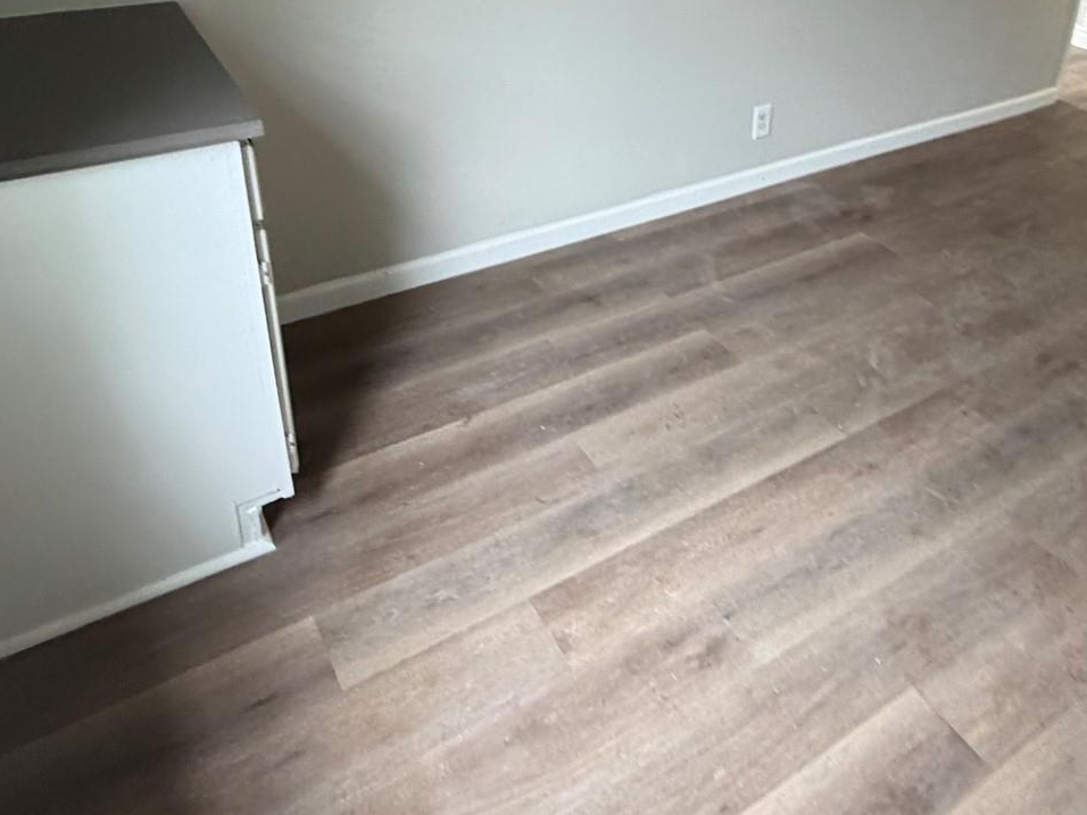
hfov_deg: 59.0
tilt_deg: -22.8
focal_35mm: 30
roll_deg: -7.1
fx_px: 942
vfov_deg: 44.3
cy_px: 152
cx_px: 695
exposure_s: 1/87
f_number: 2.2
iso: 320
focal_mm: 2.22
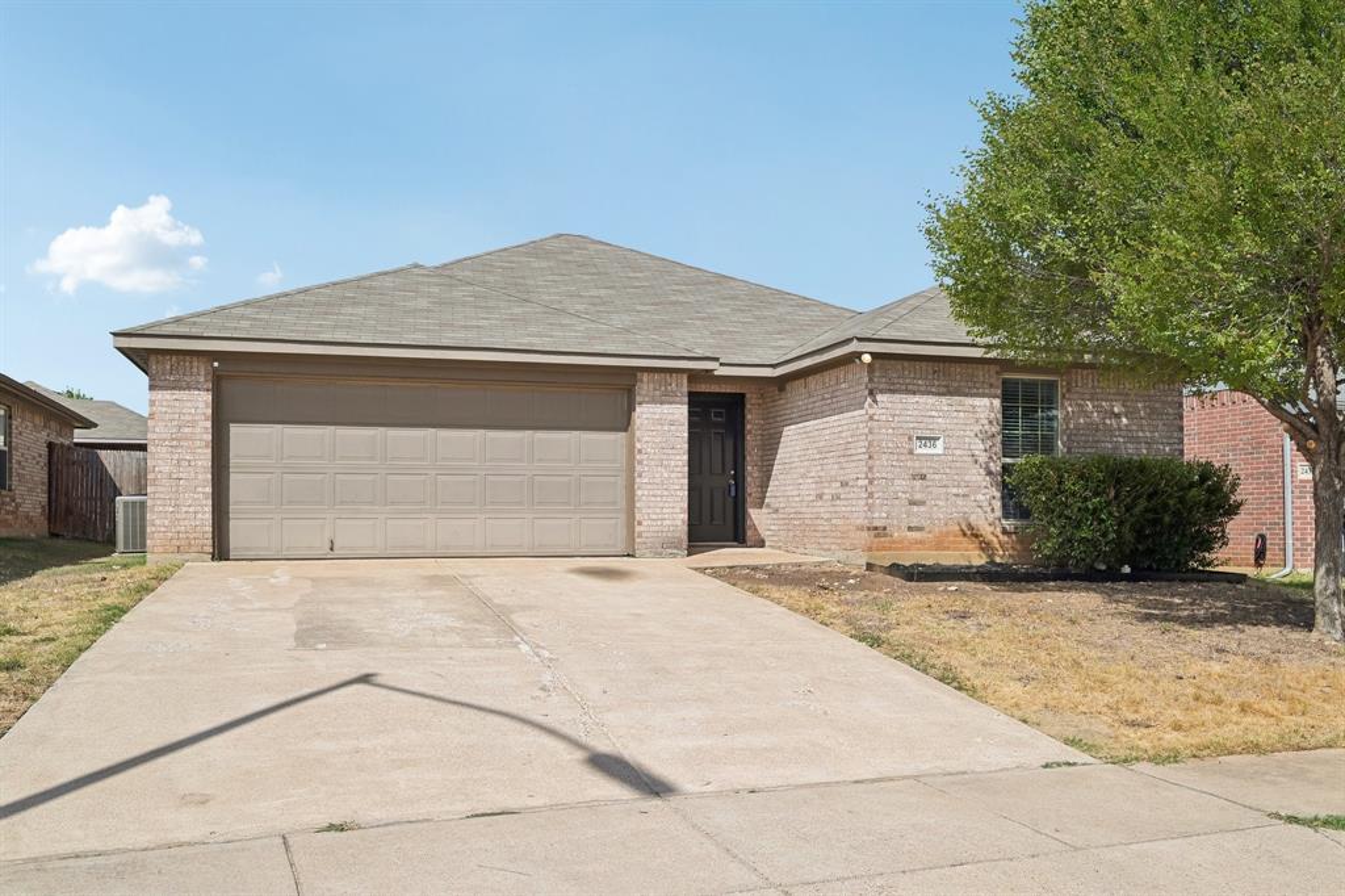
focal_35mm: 30
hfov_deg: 61.9
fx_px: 1120
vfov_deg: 43.6
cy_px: 448
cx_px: 672
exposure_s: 1/2000
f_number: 8
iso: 400
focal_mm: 30
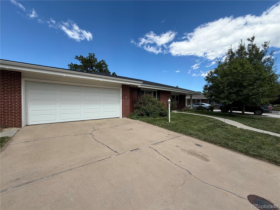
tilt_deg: -0.2
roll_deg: -0.3
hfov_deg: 102.1
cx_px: 140
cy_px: 105
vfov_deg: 85.7
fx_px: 113
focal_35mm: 14
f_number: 2.2
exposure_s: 1/770
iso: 25
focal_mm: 2.22
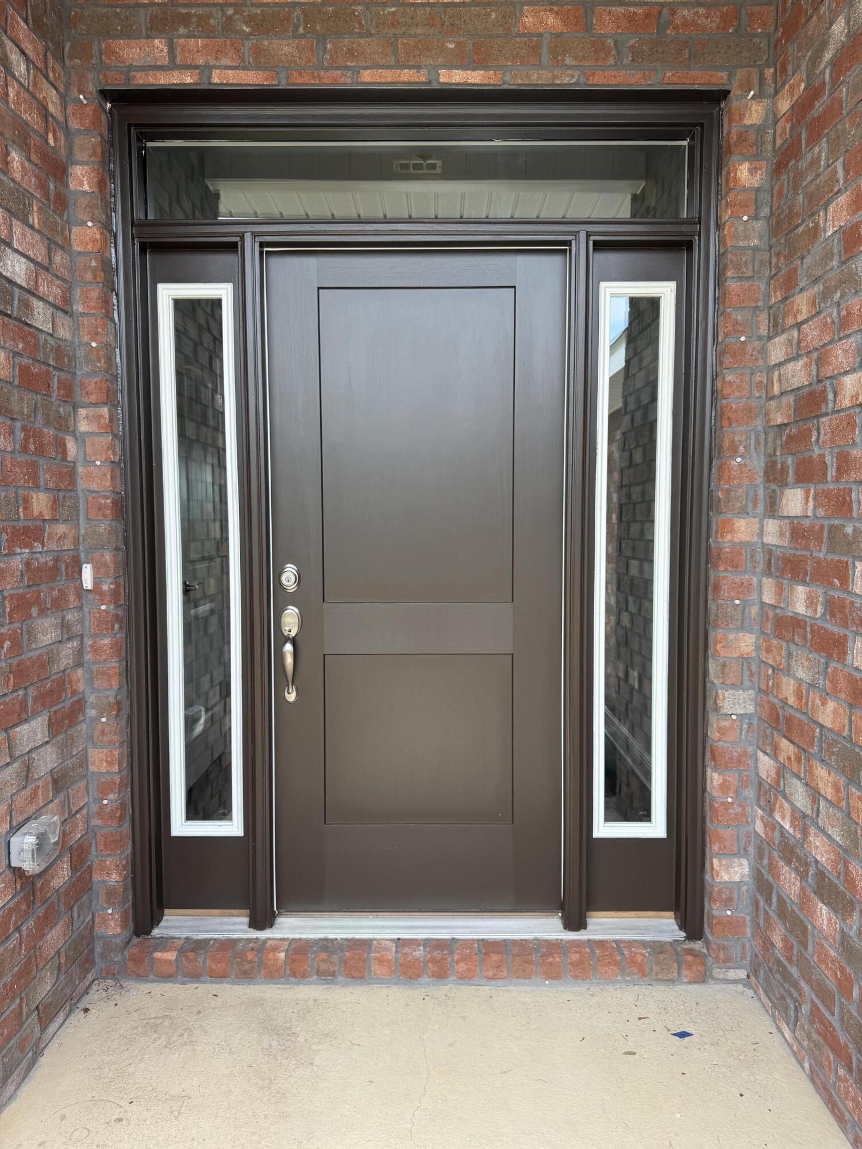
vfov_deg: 71.6
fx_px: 797
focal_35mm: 24
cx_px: 431
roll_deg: +0.2
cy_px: 574
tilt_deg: -3.5
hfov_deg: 56.8
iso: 80
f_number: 1.78
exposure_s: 1/510
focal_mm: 6.76
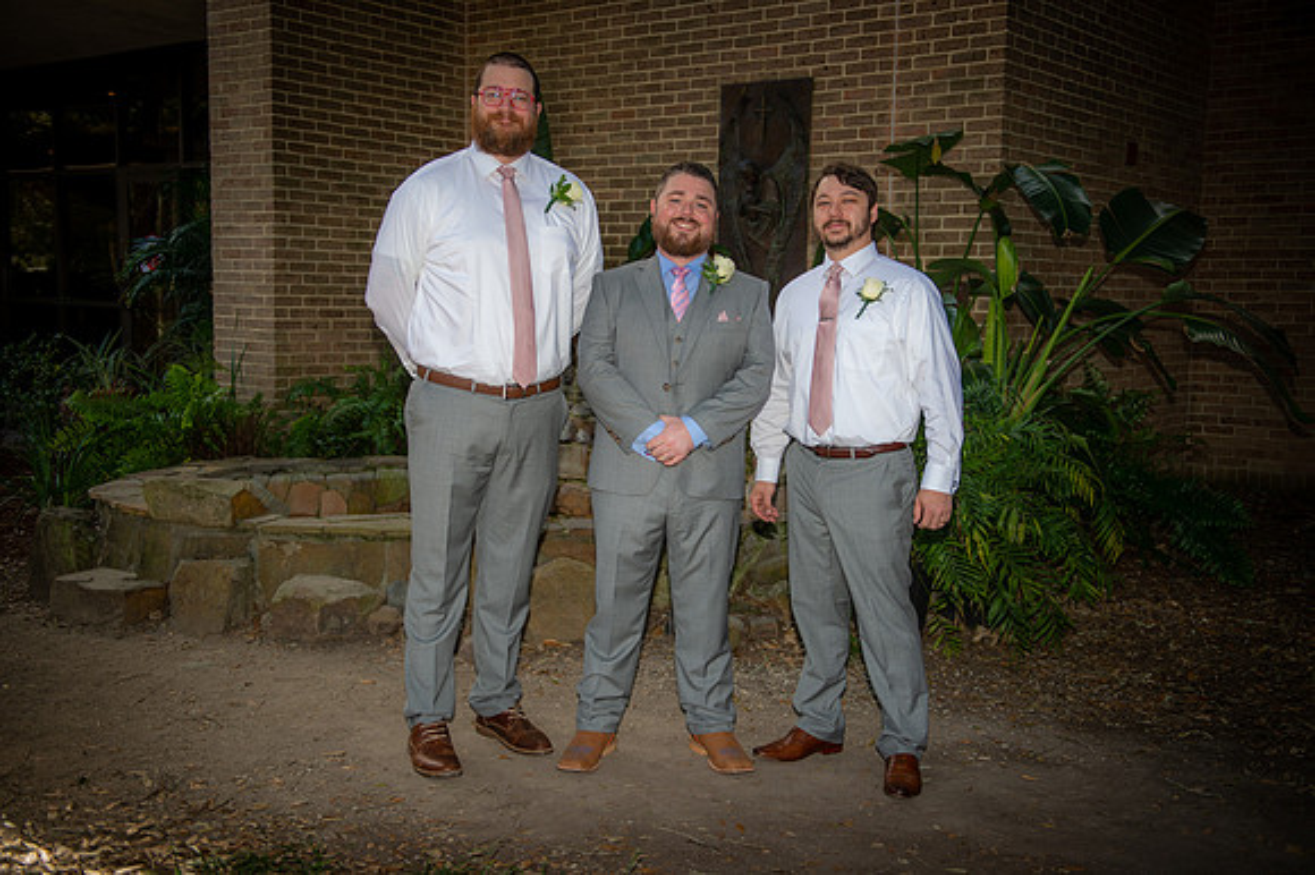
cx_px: 658
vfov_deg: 35.0
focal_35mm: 38
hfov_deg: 50.7
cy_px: 438
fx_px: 1387
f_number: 2.8
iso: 64
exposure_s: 1/200
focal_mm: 38
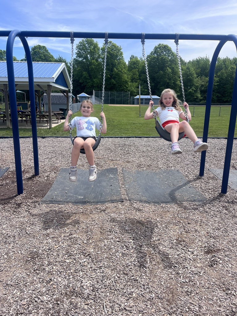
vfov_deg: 67.3
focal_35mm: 26
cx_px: 118
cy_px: 158
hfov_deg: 53.1
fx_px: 237
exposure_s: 1/2179
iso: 50
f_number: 1.6
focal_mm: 5.1
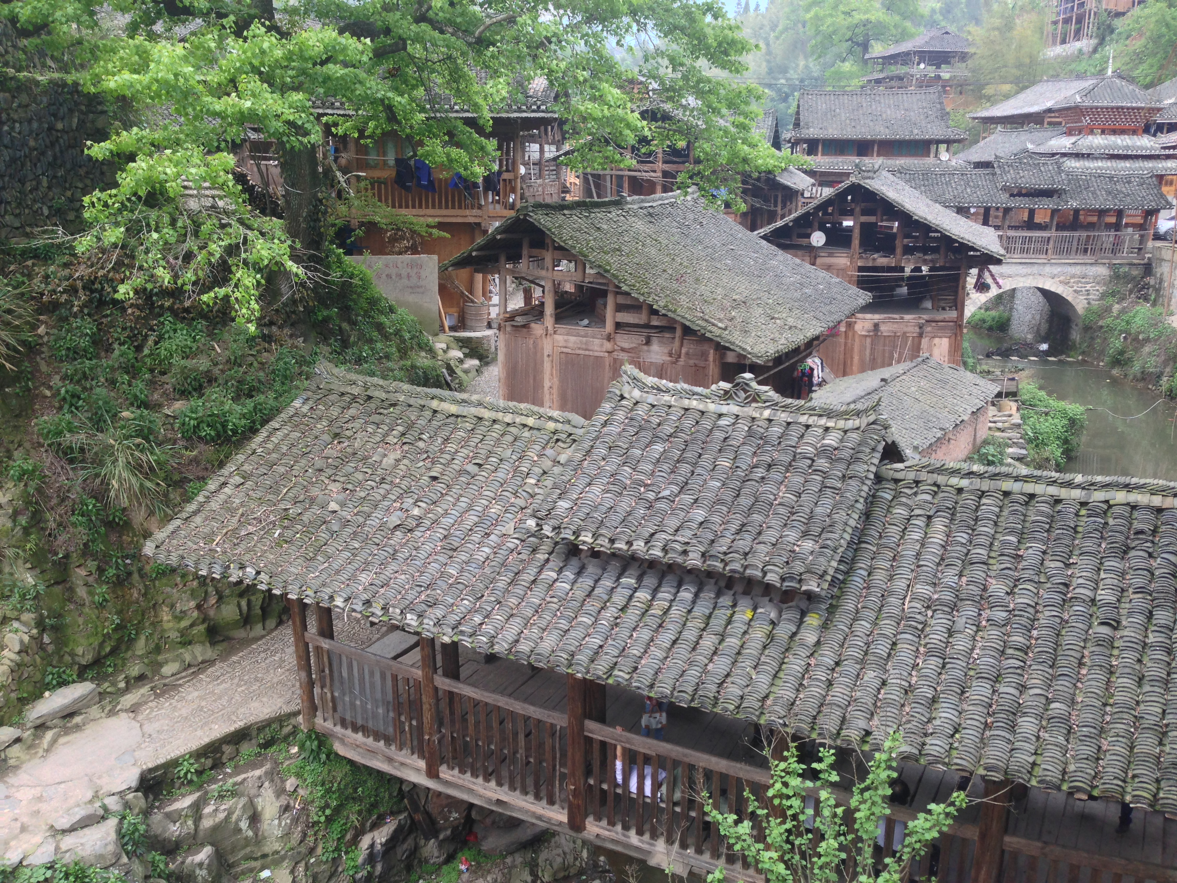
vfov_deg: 42.9
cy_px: 442
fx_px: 1122
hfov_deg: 55.4
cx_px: 588
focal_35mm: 33
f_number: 2.4
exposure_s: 1/150
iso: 50
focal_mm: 4.12
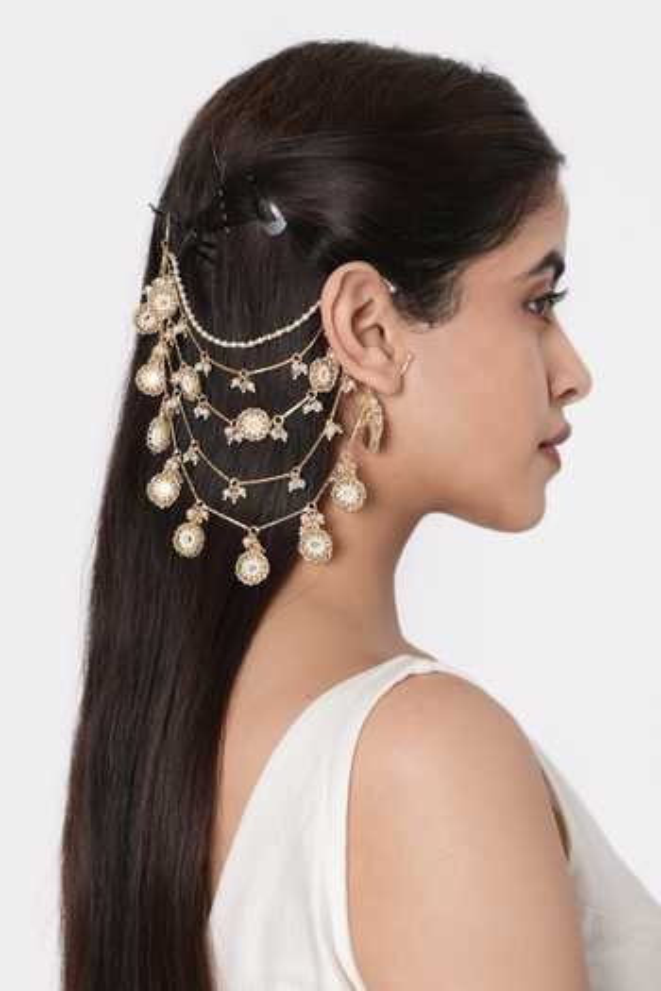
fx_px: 964
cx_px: 330
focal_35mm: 35
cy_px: 496
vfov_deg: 54.4
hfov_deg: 37.9
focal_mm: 35
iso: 125
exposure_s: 1/125
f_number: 9.5
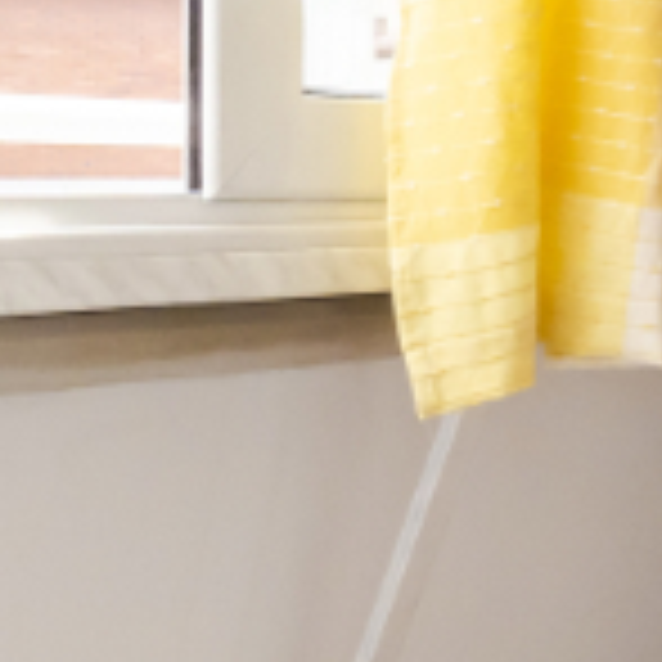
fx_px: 1817
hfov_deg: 17.8
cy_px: 144
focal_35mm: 84
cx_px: 1072
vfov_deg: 20.4
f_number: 4
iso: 400
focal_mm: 7
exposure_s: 1/800
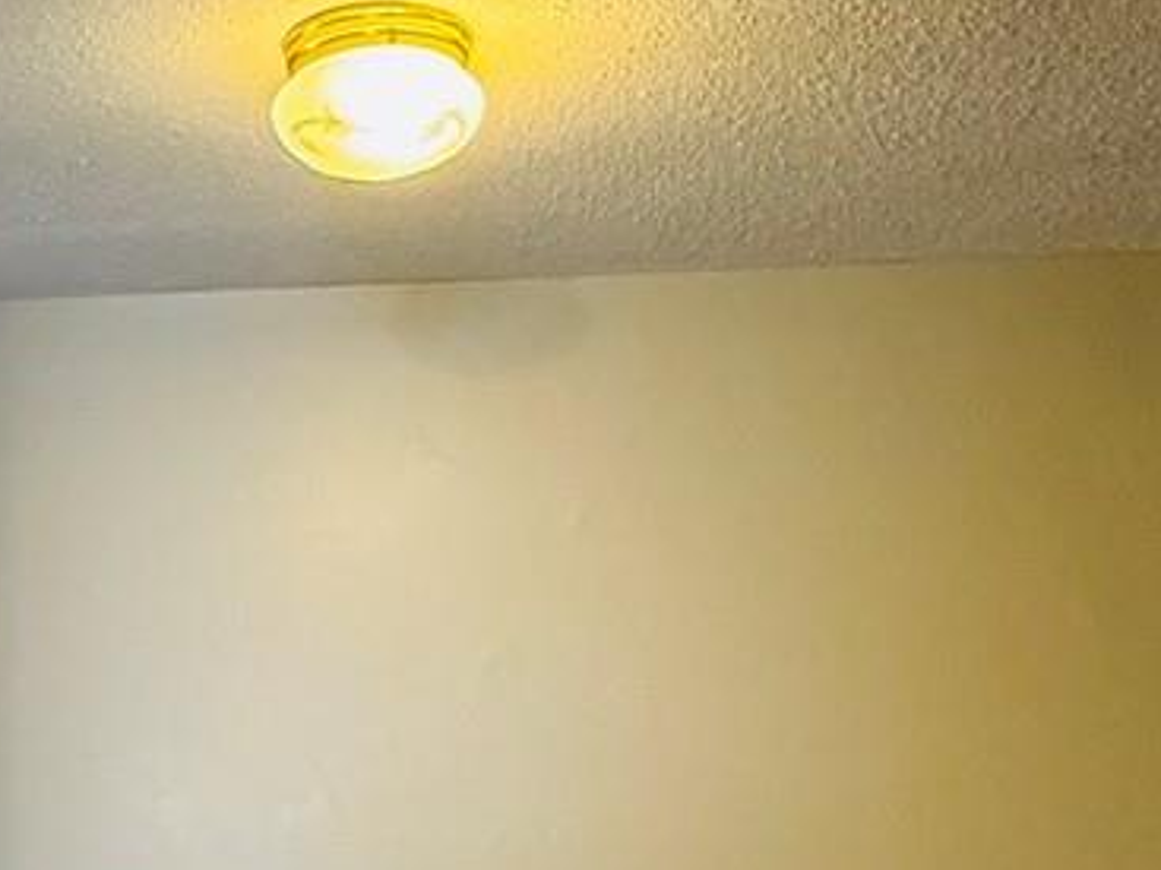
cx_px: 152
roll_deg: +0.7
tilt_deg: -4.4
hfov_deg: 30.5
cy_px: 1082
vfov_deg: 22.0
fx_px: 2045
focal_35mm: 61
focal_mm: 2.22
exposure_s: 1/60
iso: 250
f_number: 2.2
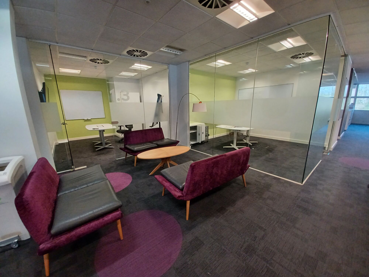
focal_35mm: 13
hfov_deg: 106.2
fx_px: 139
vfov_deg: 89.9
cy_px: 138
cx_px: 184
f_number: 2.2
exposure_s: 1/50
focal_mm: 1.42
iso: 200
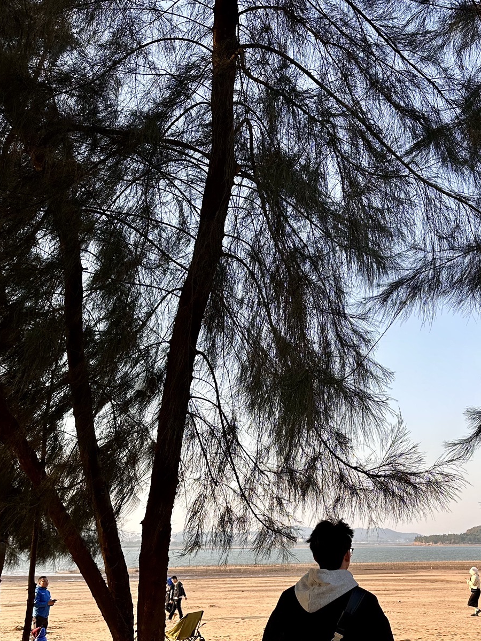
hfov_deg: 35.2
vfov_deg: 45.2
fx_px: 741
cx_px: 360
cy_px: 481
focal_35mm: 40
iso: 80
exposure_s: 1/1241
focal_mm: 6.86
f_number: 1.78
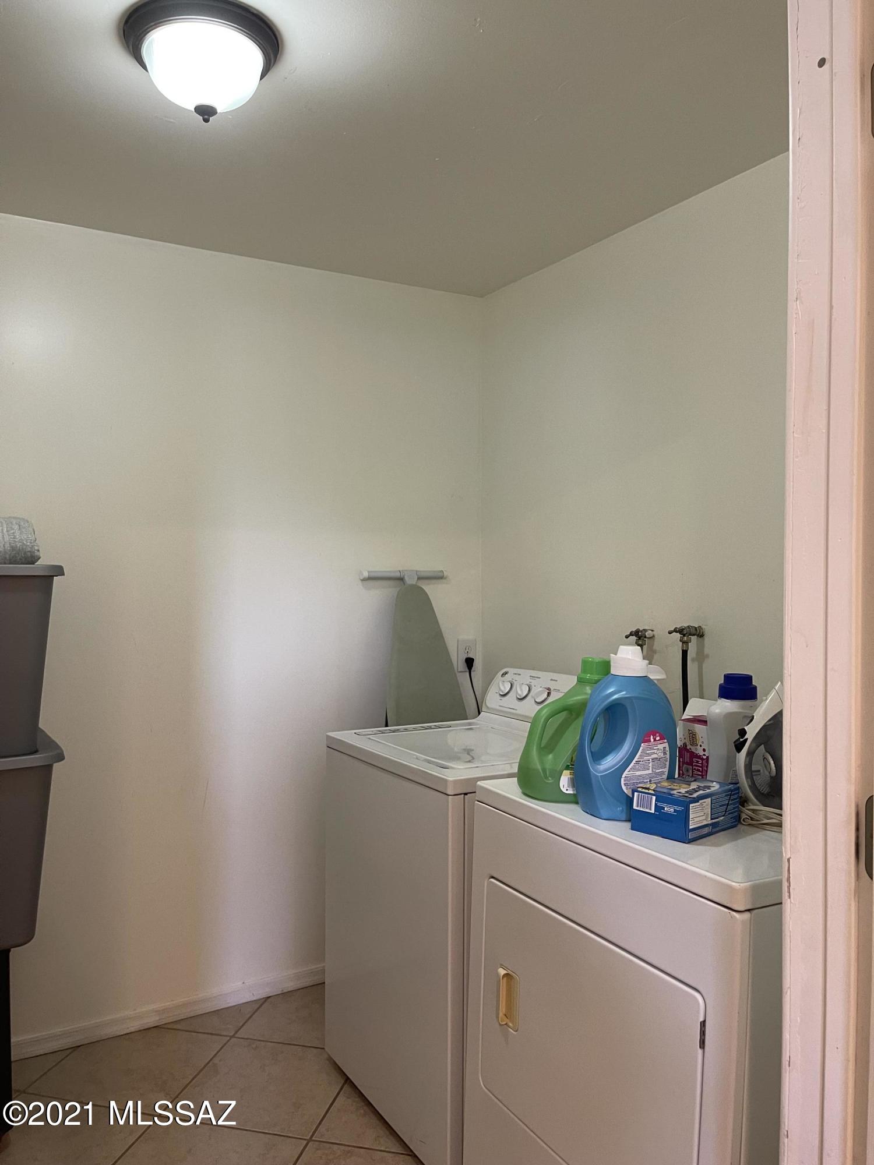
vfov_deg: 67.3
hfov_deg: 53.1
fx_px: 875
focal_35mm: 26
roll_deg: -0.7
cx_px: 437
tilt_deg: +0.6
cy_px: 582
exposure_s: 1/60
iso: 200
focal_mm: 5.1
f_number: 1.6
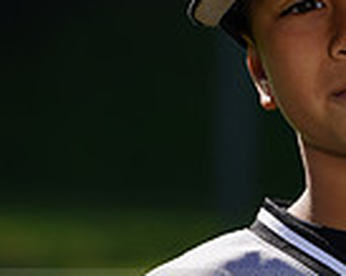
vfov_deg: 1.6
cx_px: 340
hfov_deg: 2.0
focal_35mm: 961
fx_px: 9820
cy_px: 304
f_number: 8
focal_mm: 241
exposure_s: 1/250
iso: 100
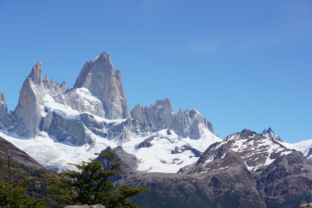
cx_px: 156
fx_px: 624
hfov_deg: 28.1
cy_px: 104
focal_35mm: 72
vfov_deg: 18.9
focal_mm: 48
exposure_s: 1/500
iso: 100
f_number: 8
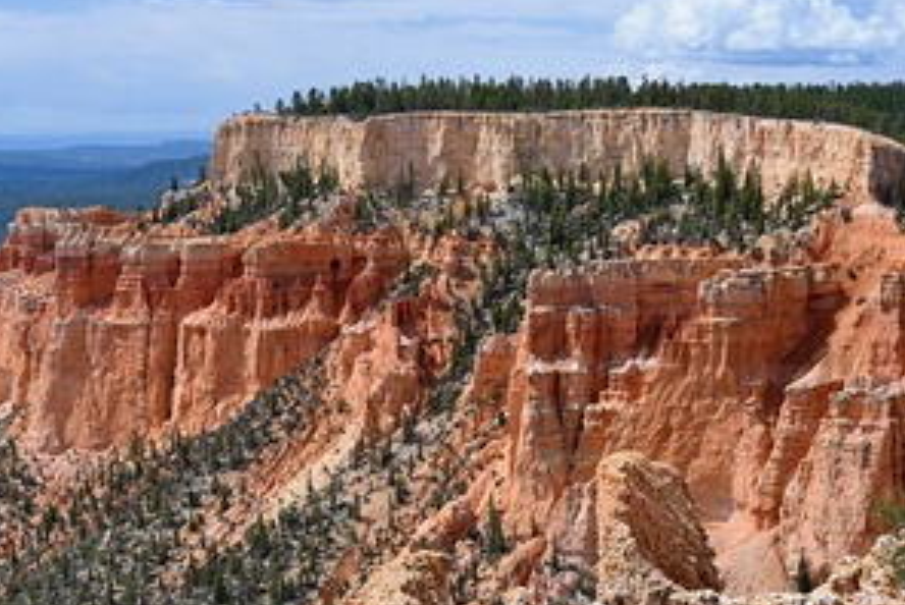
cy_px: 547
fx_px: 2089
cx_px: 260
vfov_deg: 16.3
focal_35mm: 83
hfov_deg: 24.3
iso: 180
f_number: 5.6
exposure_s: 1/250
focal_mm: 41
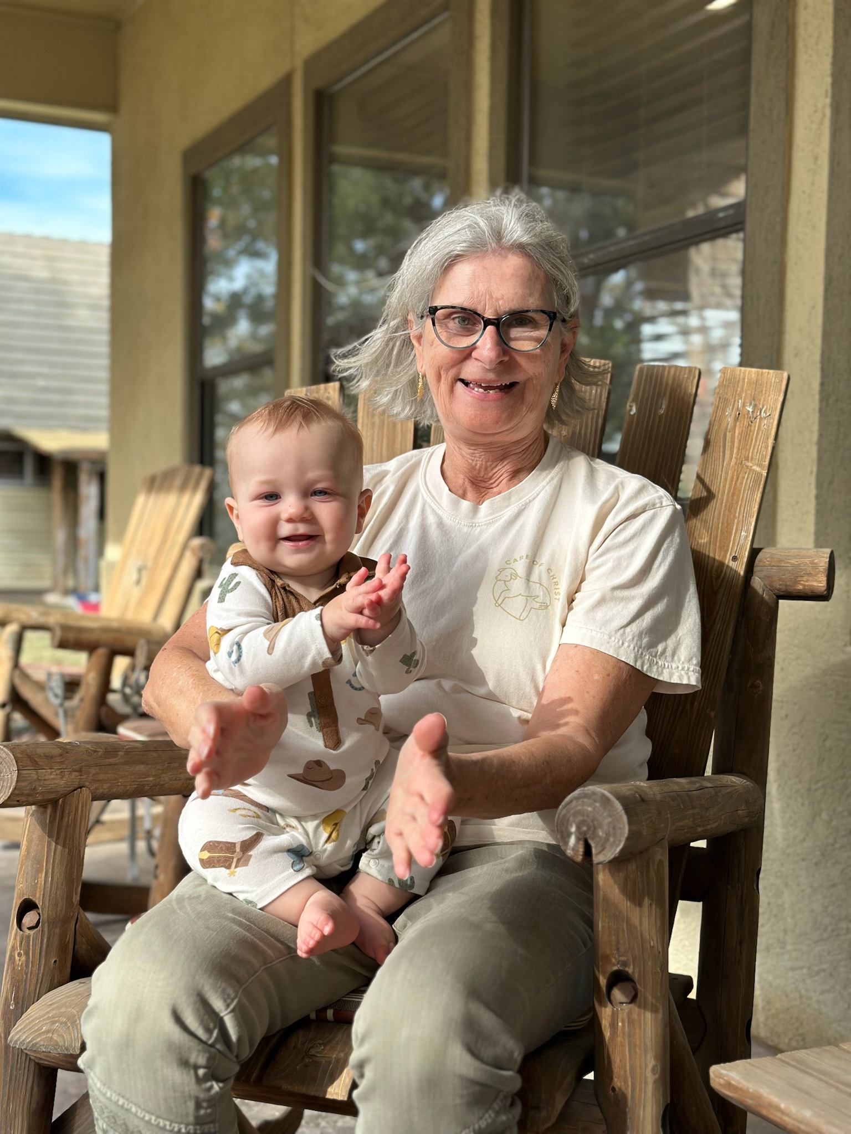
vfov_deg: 39.7
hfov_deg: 30.3
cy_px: 567
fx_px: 1573
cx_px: 426
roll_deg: -1.7
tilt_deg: +0.8
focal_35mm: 48
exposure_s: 1/785
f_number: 1.78
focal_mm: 6.86
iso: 80
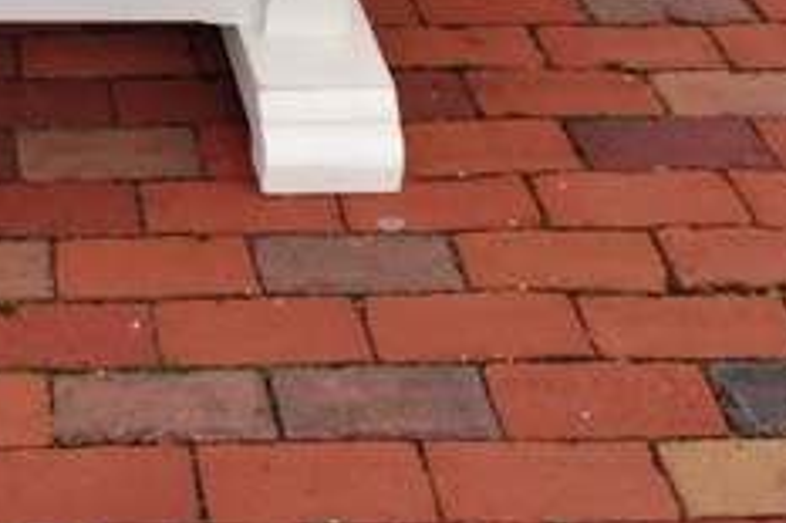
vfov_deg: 15.7
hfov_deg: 23.2
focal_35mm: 83
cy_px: -132
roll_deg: -0.4
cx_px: -54
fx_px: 1811
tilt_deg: -26.7
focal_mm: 4.15
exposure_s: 1/807
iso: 32
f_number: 2.2
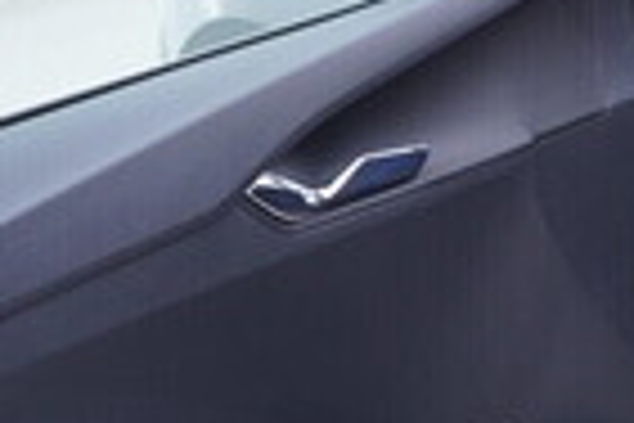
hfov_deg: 13.5
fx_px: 2465
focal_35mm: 140
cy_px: 218
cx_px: 1057
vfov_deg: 9.8
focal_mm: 24
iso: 160
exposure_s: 1/40
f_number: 2.8
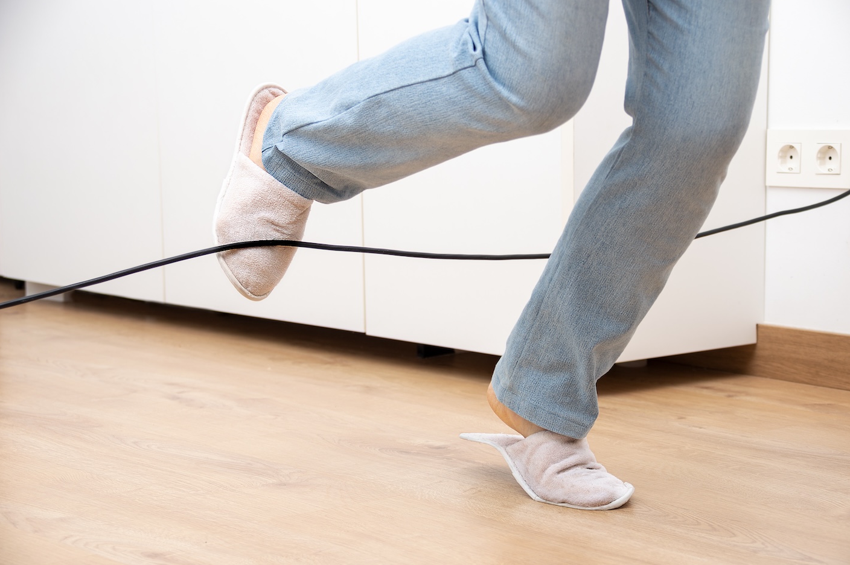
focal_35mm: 80
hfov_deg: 25.4
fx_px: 1887
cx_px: 433
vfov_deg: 17.0
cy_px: 286
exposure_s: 1/200
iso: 100
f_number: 5.6
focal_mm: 52
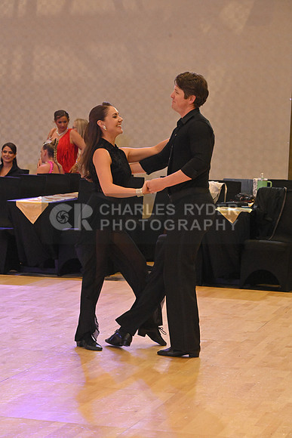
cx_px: 146
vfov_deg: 18.6
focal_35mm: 110
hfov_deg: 12.5
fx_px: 1337
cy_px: 219
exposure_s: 1/200
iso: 6400
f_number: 9
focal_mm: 110
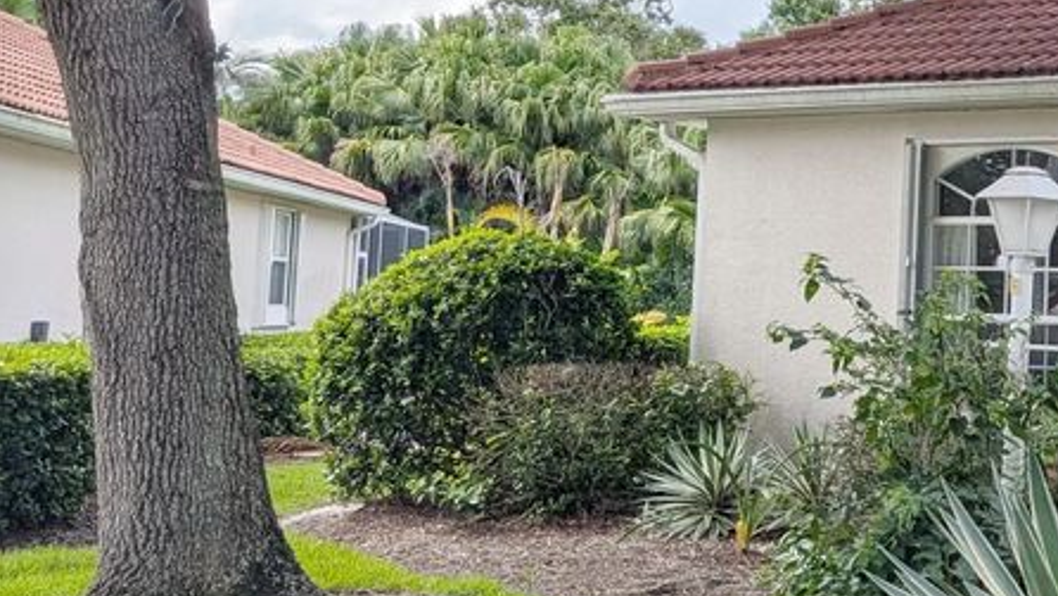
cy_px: 209
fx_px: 1683
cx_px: 1094
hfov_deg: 31.8
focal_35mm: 60
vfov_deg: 20.0
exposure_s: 1/1433
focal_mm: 4.53
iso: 27
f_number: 1.7
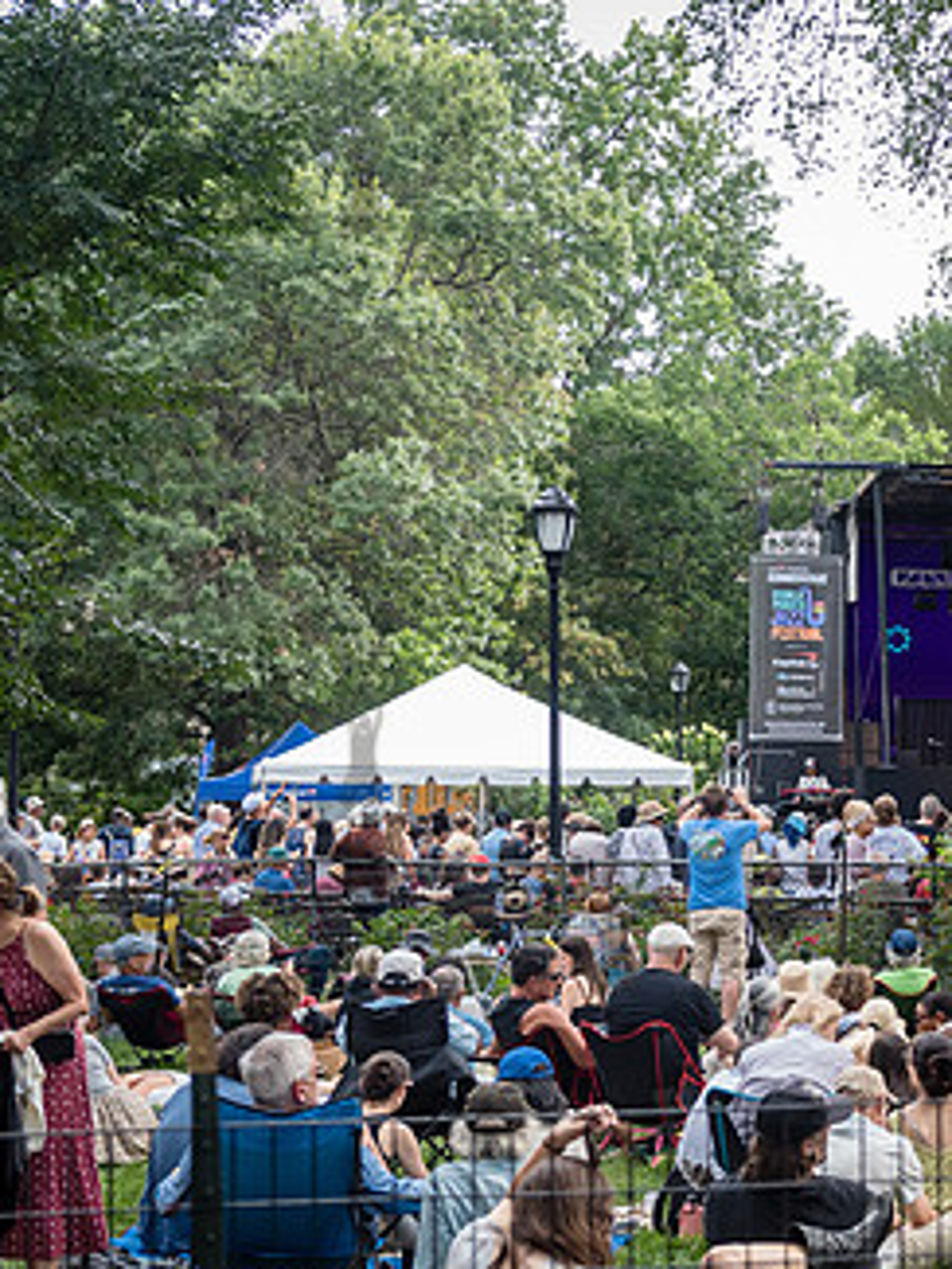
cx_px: 1116
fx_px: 3115
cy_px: 736
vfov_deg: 23.0
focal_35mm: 85
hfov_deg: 16.7
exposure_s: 1/640
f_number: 3.5
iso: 800
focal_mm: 48
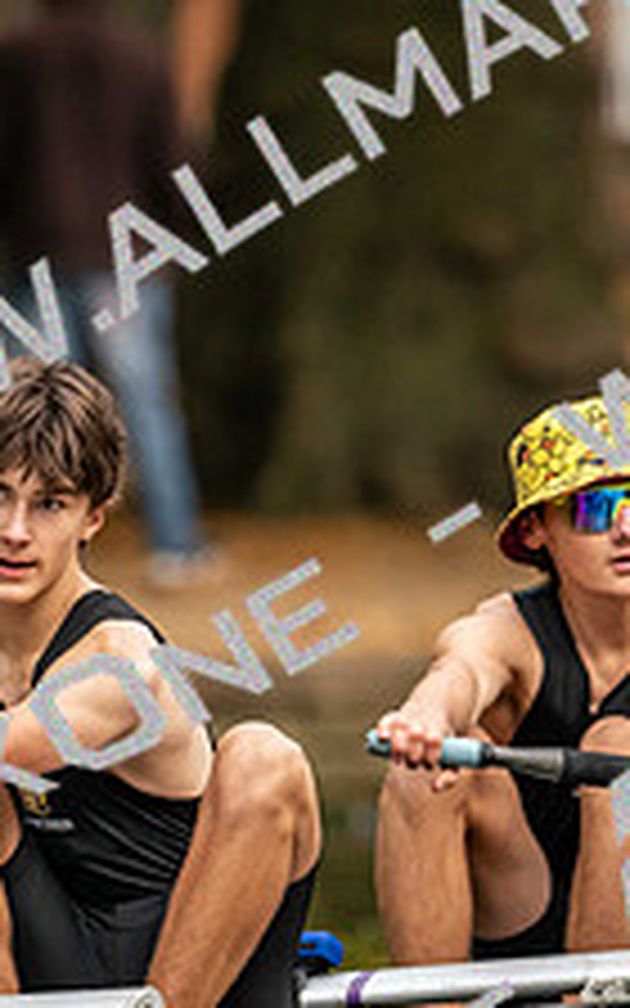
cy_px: 547
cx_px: 225
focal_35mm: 1054
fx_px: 28955
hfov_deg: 1.2
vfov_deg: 2.0
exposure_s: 1/2500
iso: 2500
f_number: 4.5
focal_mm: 400
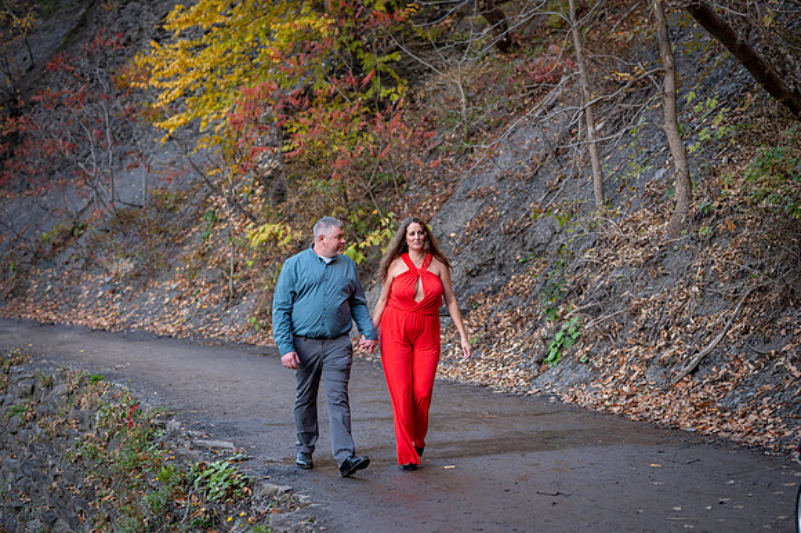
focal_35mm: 70
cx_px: 400
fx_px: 1557
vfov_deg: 19.4
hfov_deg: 28.9
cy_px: 266
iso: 640
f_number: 2.8
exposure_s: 1/500
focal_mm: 70
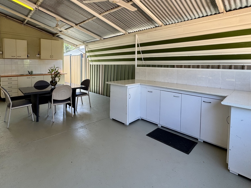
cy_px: 70
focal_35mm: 19
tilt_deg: -1.8
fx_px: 138
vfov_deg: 67.6
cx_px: 115
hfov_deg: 84.5
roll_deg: +0.7
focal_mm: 2.22
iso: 40
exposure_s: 1/100
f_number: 2.2
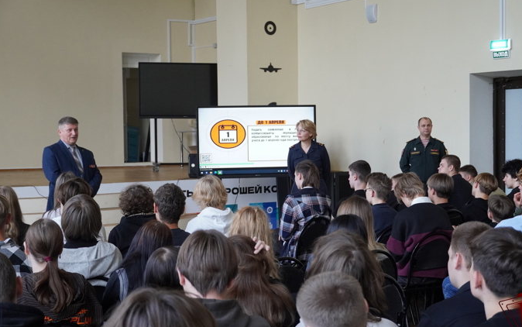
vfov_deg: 19.2
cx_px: 276
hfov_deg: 30.2
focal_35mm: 68
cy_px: 177
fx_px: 968
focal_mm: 40
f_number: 4.5
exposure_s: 1/160
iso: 1600
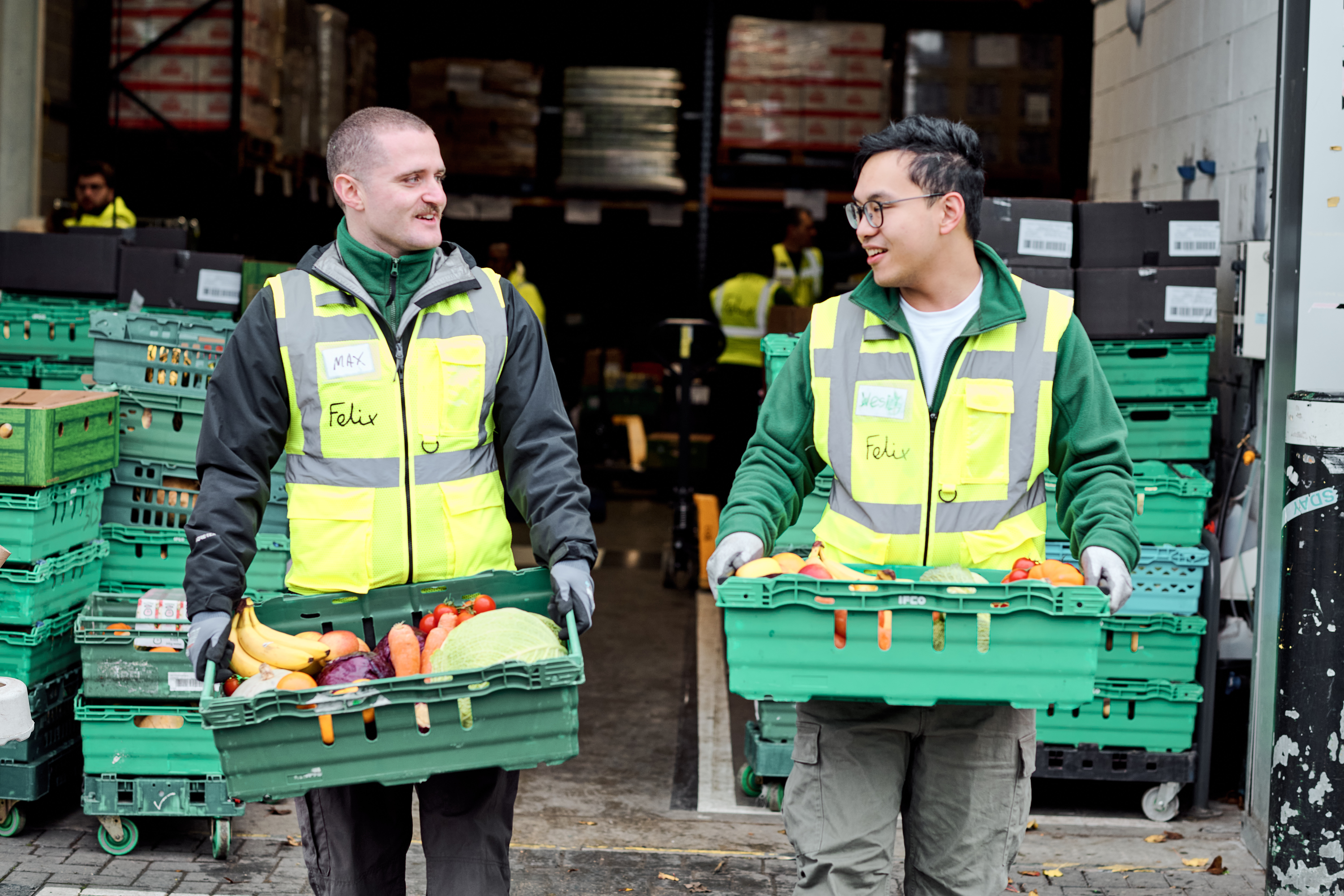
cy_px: 448
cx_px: 672
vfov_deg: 16.1
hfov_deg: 23.9
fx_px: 3173
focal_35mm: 85
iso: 400
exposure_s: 1/250
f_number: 3.5
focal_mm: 85
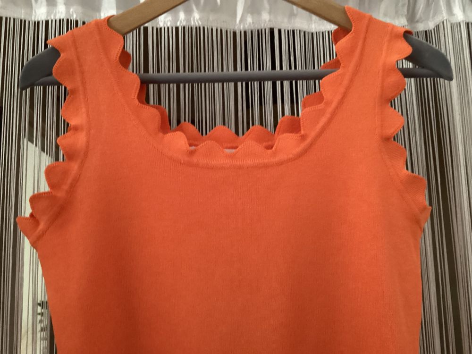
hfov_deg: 58.4
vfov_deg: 45.4
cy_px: 177
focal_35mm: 31
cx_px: 236
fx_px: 423
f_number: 2.4
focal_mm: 3.3
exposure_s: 1/30
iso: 640
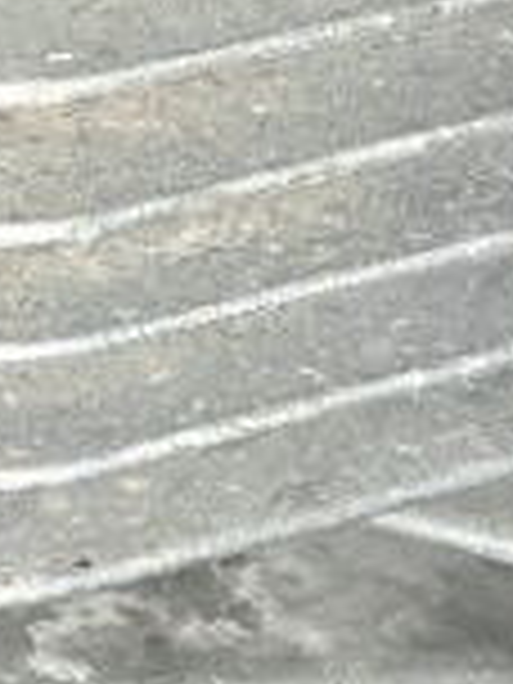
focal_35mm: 171
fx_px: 3379
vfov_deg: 11.5
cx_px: -266
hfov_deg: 8.5
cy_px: 500
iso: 320
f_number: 1.8
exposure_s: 1/50
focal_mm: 5.23
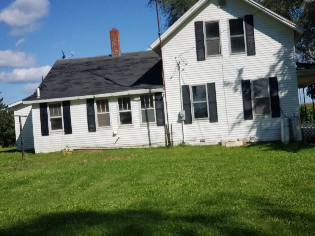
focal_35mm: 52
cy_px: 118
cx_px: 158
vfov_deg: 28.0
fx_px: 473
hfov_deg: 36.8
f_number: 2.4
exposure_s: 1/1024
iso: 32
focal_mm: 6
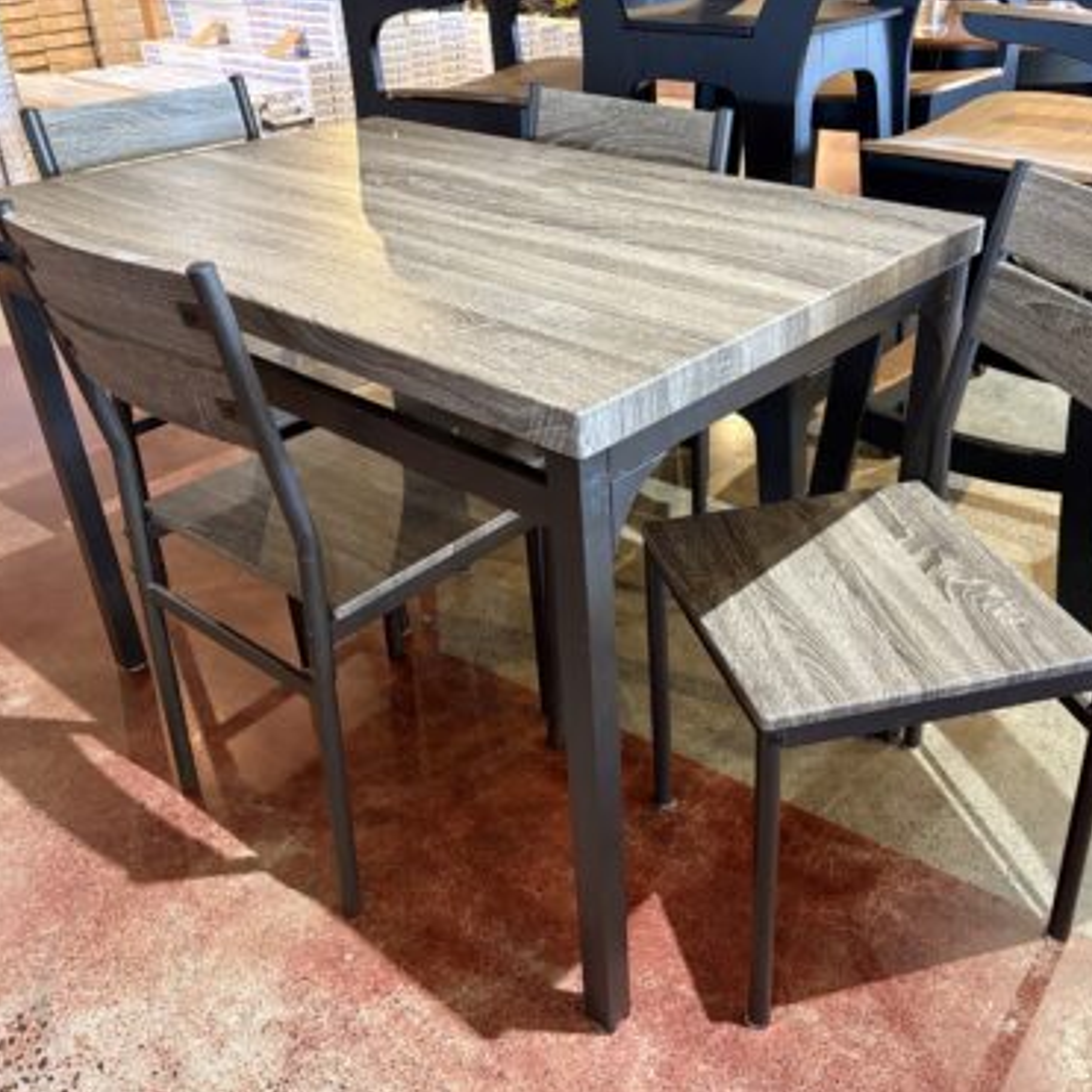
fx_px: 1106
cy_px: 549
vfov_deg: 52.5
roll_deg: +1.3
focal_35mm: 31
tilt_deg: -30.9
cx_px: 621
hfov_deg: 52.4
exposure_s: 1/60
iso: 320
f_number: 1.6
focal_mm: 5.96
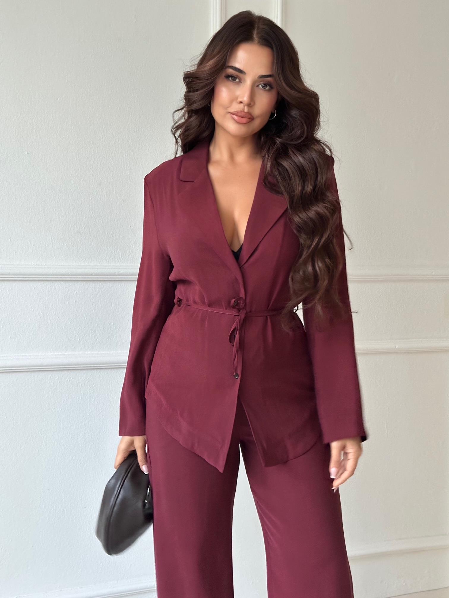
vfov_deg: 39.7
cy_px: 299
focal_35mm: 48
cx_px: 224
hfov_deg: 30.3
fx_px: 830
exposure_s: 1/30
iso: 640
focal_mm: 6.86
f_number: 1.78
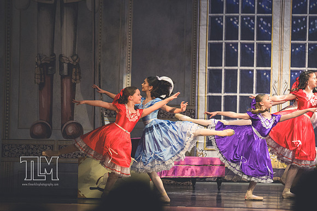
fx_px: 2244
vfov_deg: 5.4
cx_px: 158
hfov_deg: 8.1
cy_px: 106
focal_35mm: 255
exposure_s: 1/400
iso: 3600
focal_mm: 170
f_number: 2.8
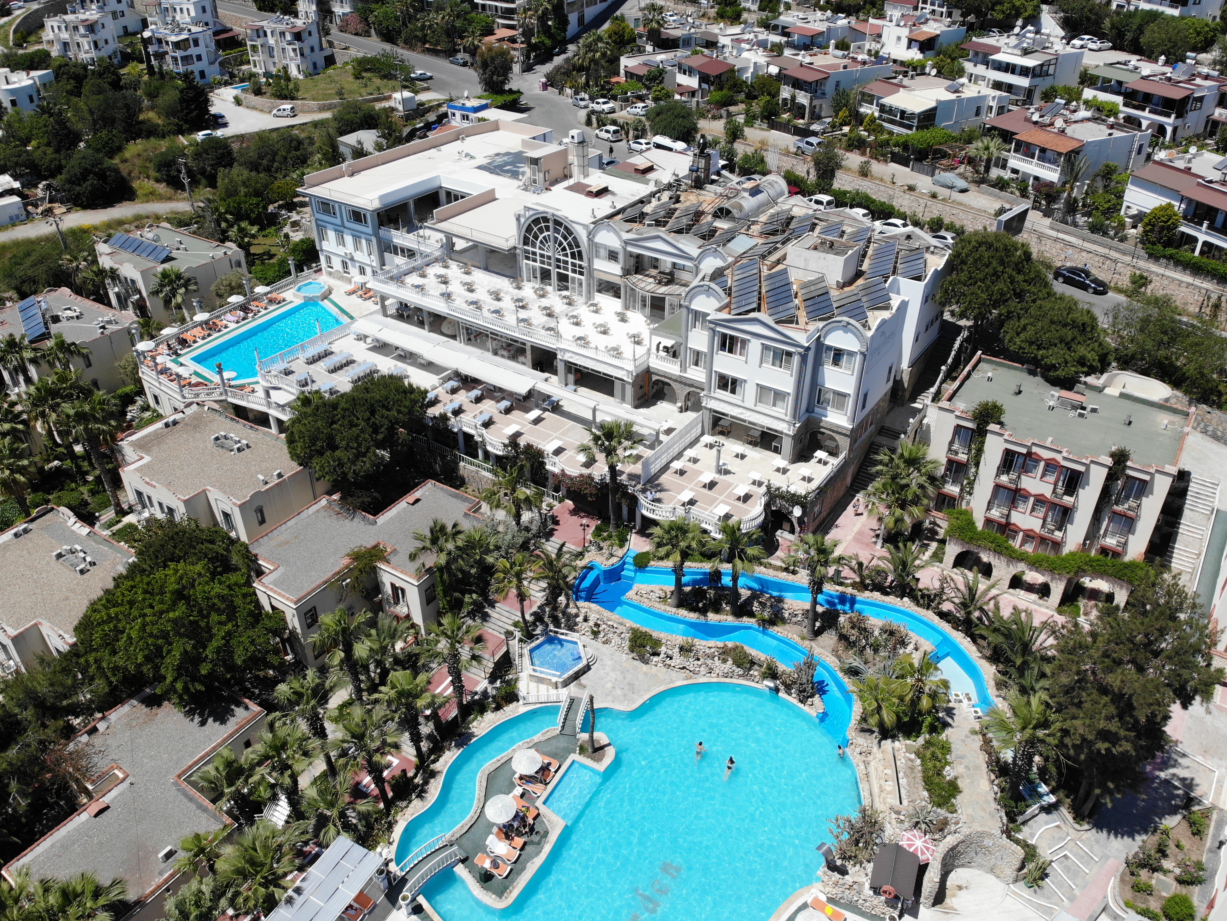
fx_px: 886
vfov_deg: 54.9
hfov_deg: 69.4
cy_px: 459
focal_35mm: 25
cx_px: 609
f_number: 2.8
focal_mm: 4.5
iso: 101
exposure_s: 1/1496
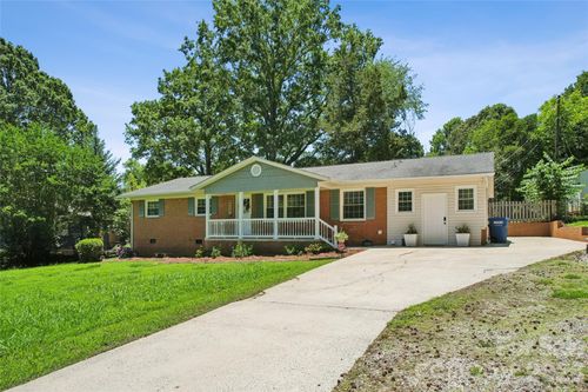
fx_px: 359
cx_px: 294
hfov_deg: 78.6
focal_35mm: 22
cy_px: 196
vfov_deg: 57.2
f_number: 2.8
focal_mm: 8.4
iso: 100
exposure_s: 1/320
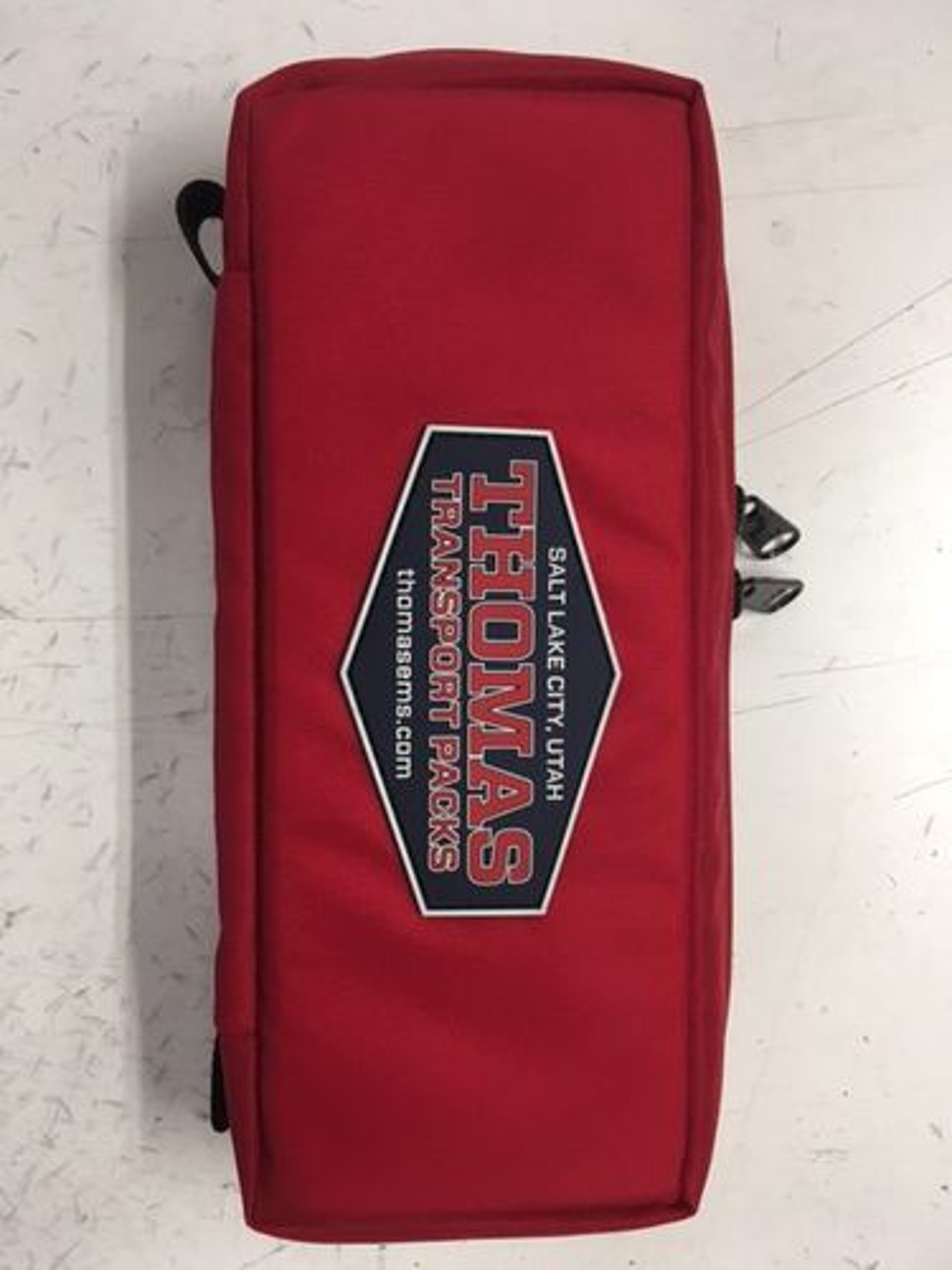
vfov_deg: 61.7
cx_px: 476
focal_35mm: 29
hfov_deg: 48.2
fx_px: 1063
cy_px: 635
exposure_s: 1/30
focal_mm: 4.15
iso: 64
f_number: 2.2
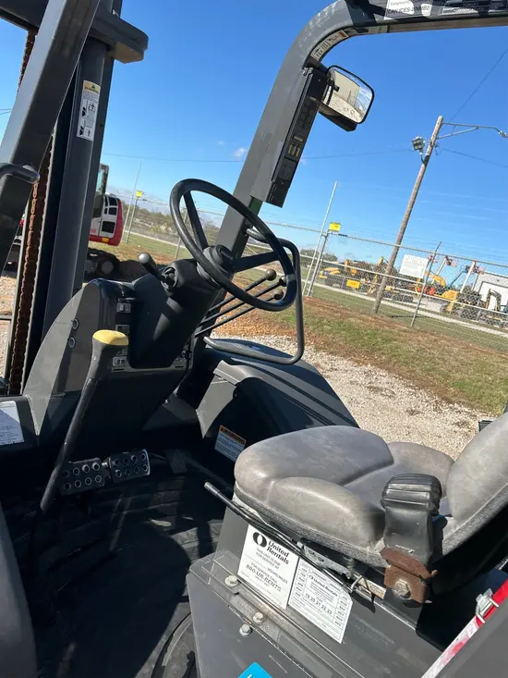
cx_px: 254
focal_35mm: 26
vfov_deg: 67.3
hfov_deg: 53.1
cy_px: 339
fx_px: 509
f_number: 1.5
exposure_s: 1/3356
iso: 50
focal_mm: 5.7
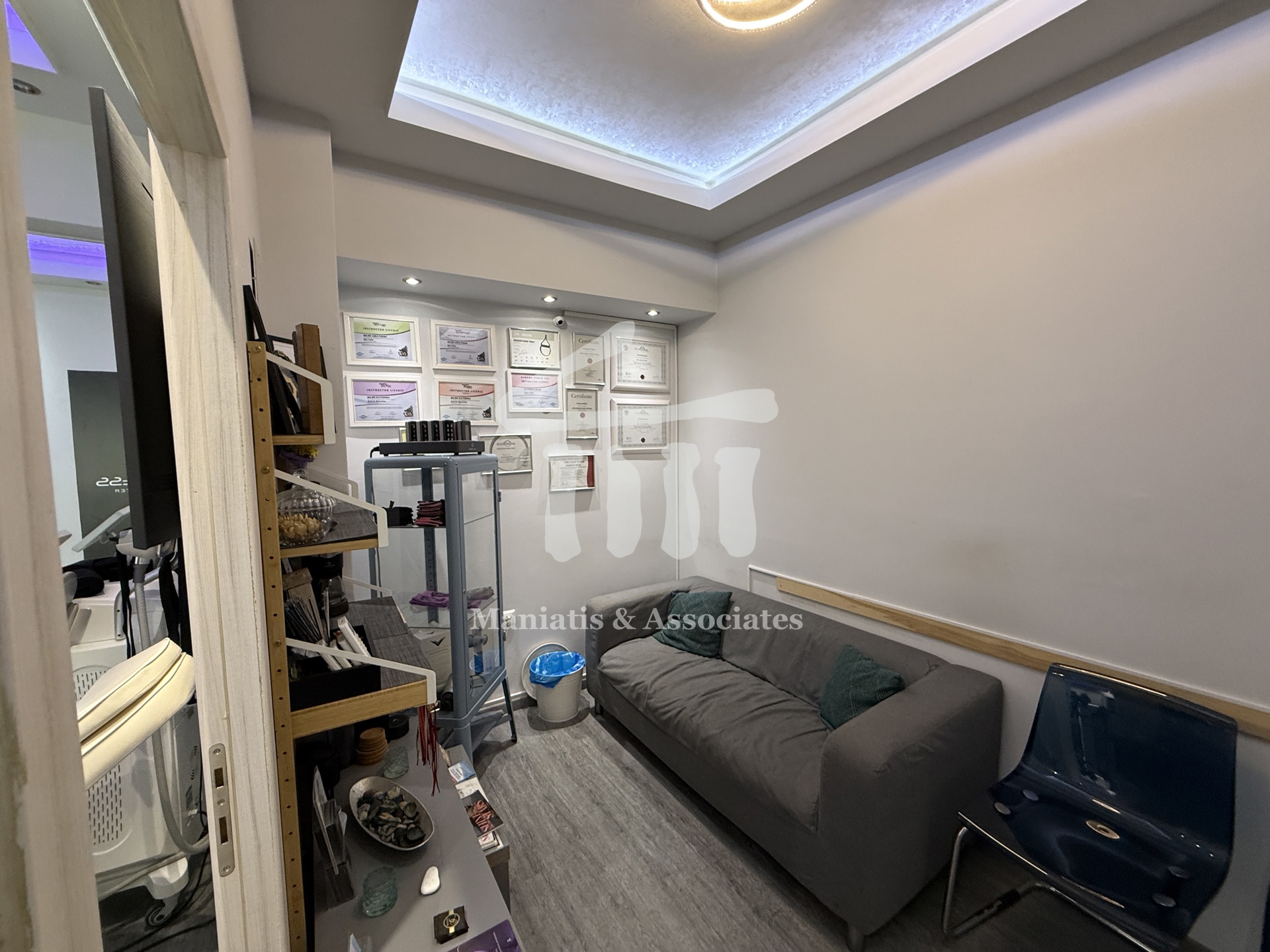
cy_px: 476
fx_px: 514
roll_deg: +0.7
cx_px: 635
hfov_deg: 102.1
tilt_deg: -3.6
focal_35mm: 14
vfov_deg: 85.7
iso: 250
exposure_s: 1/50
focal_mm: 2.22
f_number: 2.2
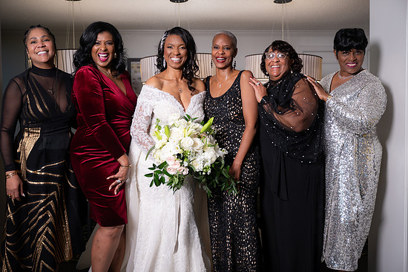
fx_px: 442
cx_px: 202
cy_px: 135
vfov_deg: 34.2
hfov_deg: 49.6
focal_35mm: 39
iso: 500
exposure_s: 1/250
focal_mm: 37
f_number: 2.8
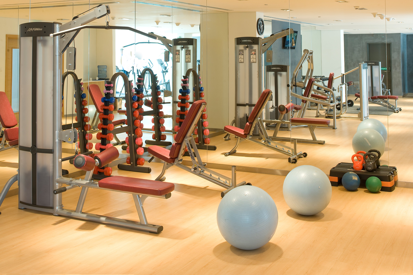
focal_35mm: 45
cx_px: 206
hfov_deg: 43.6
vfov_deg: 29.8
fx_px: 516
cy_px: 138
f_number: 11
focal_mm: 45
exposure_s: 1/2.5
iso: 200
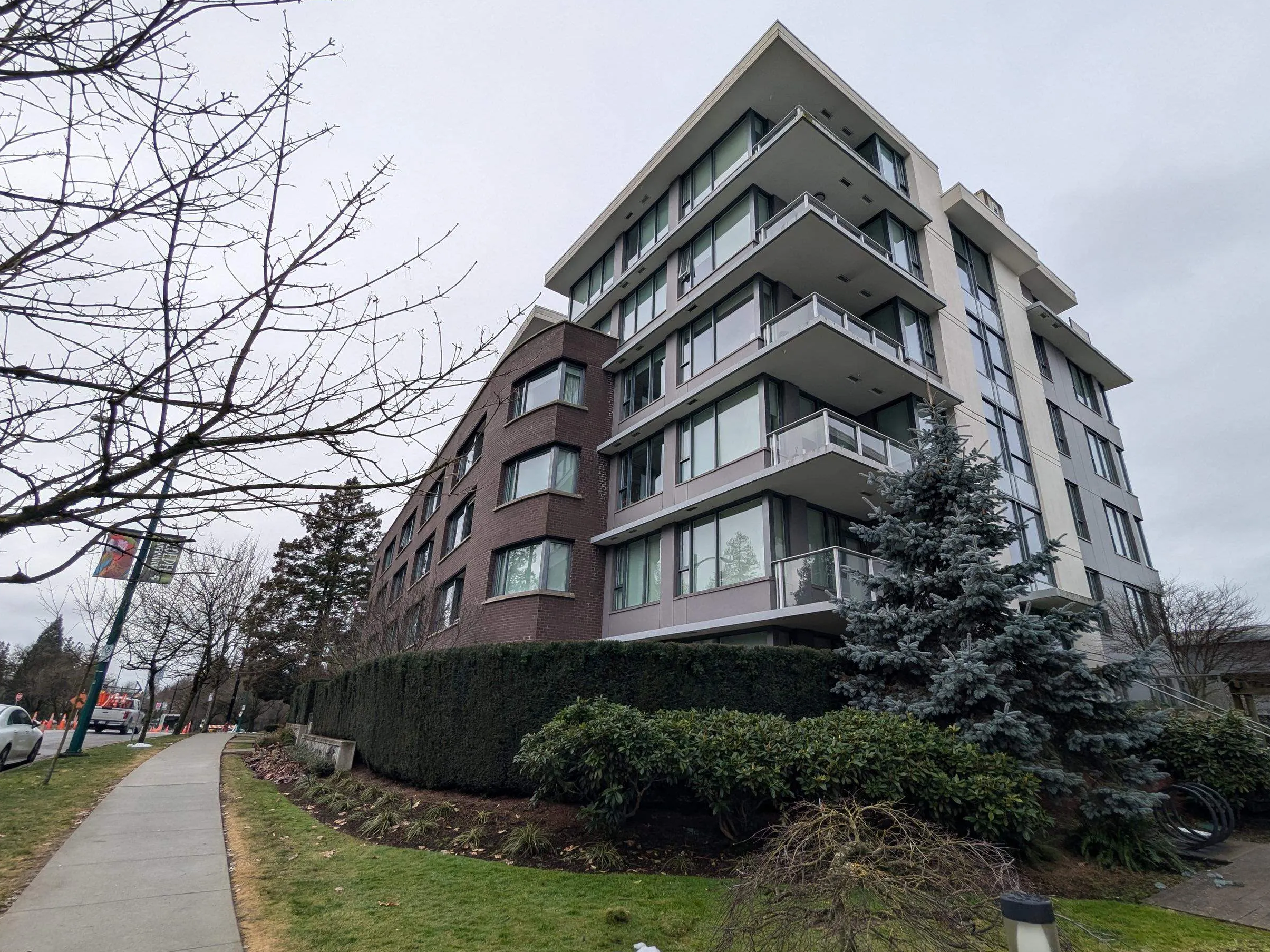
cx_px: 651
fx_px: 624
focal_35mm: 17
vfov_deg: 74.7
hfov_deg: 91.0
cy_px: 477
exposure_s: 1/1048
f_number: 2.2
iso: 49
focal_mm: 2.35
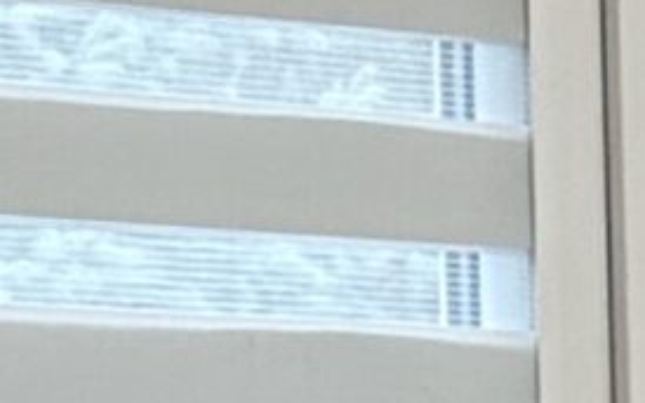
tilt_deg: -4.6
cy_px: 1348
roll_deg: +0.5
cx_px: 1977
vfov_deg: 2.7
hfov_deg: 4.3
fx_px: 8364
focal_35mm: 476
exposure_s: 1/100
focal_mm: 6.76
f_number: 1.78
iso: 64
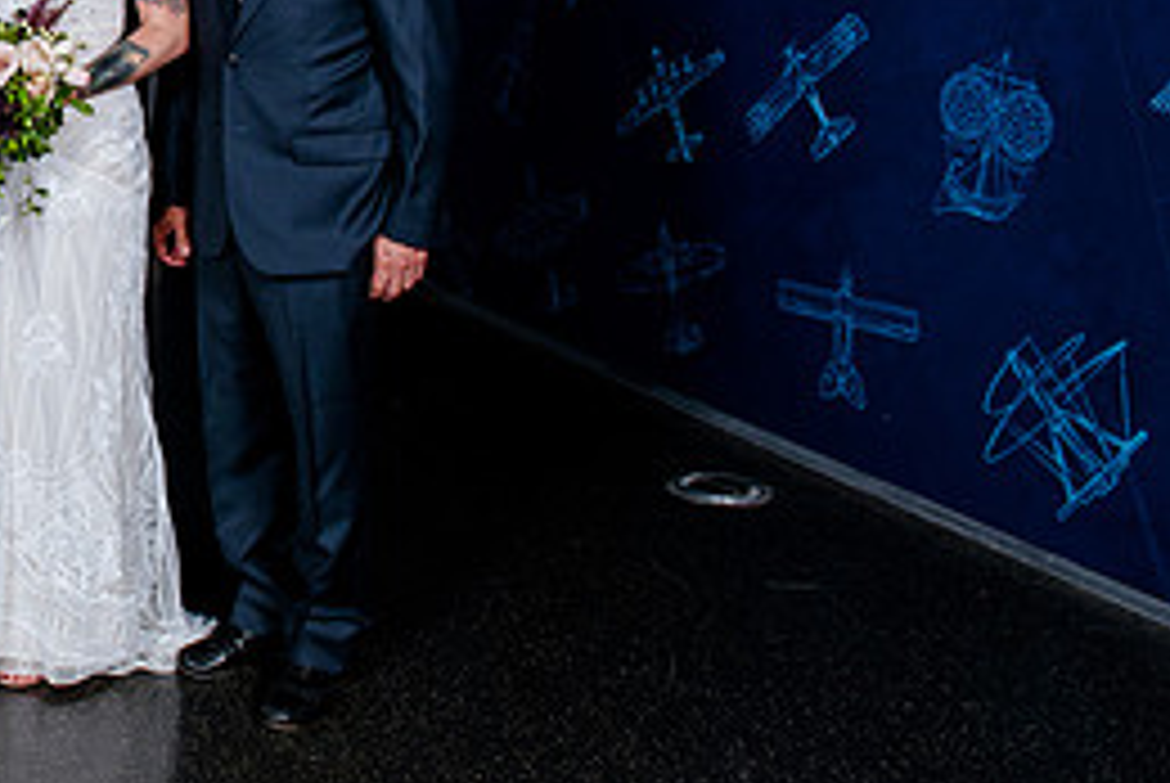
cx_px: -130
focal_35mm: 55
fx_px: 1789
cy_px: 61
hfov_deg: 31.8
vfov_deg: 23.9
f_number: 6.3
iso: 640
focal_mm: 24
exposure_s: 1/125
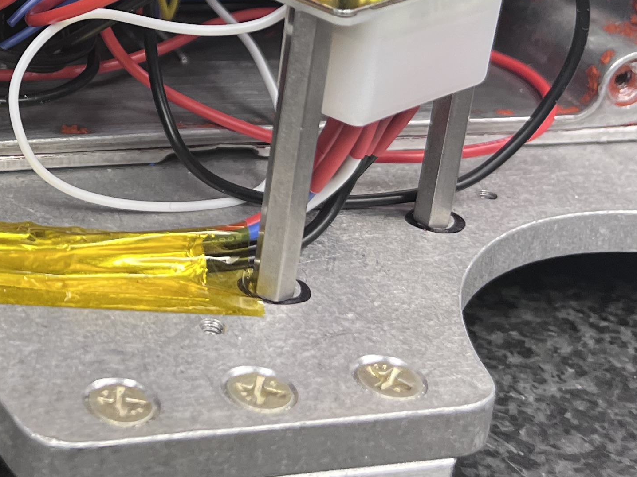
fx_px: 1343
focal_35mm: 73
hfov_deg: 25.0
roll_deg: -3.8
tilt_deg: -18.7
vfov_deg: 19.2
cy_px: -72
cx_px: -47
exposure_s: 1/120
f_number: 1.6
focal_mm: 5.1
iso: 125
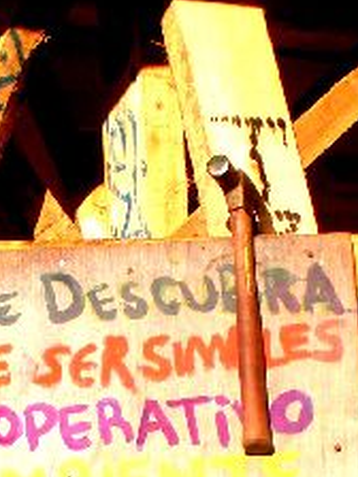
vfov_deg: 14.9
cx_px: 130
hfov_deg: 11.4
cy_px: 486
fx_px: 1793
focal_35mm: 130
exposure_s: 1/432
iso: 64
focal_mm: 6.3
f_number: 4.6
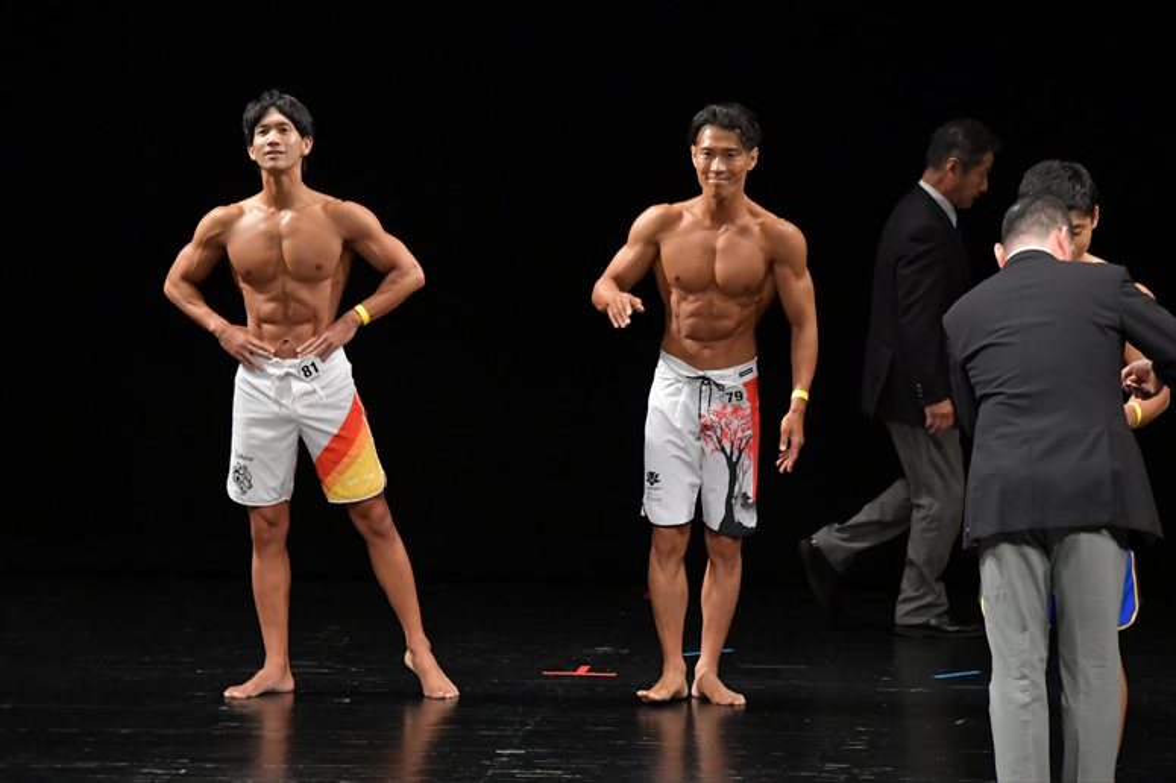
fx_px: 8816
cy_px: 392
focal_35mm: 270
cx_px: 588
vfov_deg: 5.1
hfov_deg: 7.6
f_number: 5.6
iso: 3200
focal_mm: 180
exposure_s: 1/400
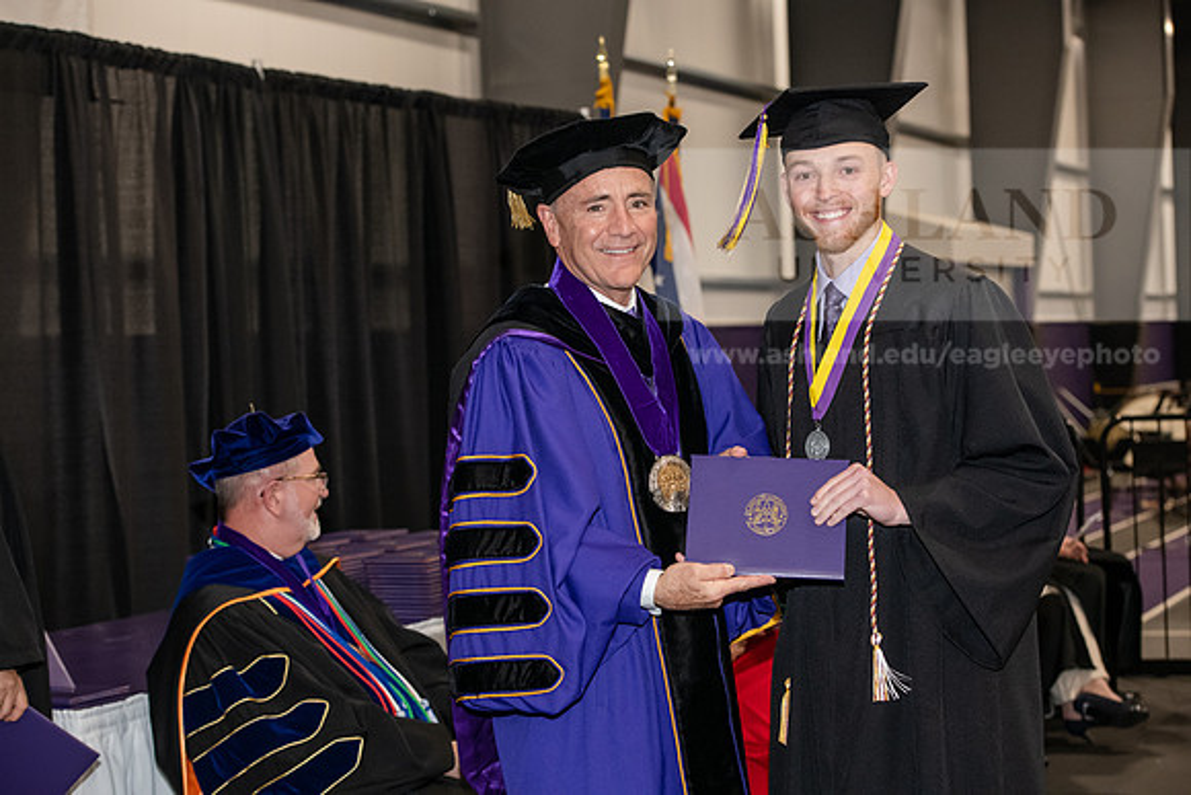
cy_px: 398
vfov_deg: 19.5
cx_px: 596
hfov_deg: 28.8
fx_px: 2316
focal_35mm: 70
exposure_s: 1/200
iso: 2500
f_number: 5
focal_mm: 70
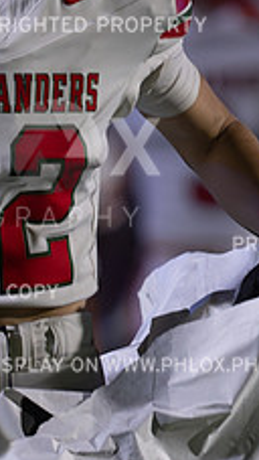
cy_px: 168
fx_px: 15343
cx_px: 298
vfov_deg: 1.7
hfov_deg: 1.0
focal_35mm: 1259
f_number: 4
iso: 4000
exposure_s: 1/1000
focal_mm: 400
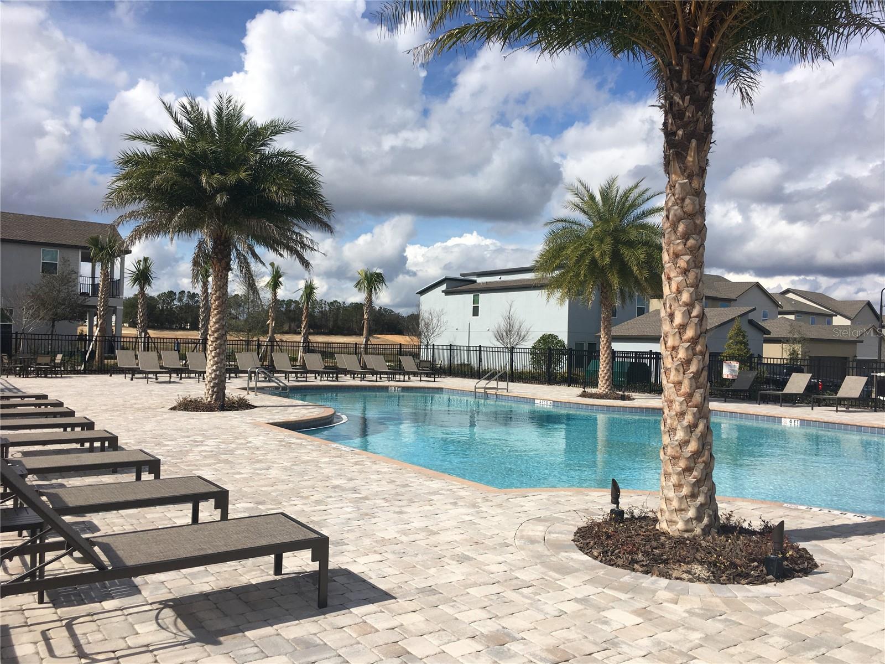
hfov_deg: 61.7
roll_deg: -1.1
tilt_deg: -0.3
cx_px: 442
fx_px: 741
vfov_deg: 48.2
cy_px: 332
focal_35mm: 29
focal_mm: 4.15
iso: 25
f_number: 2.2
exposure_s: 1/2404
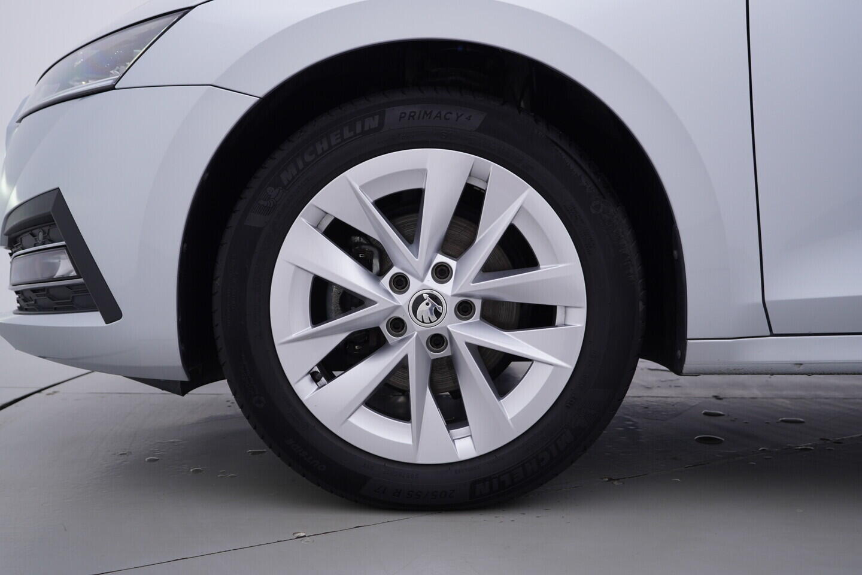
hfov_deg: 53.1
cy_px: 288
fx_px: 862
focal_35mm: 36
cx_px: 431
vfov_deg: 36.9
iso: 125
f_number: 4
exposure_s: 1/80
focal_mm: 24
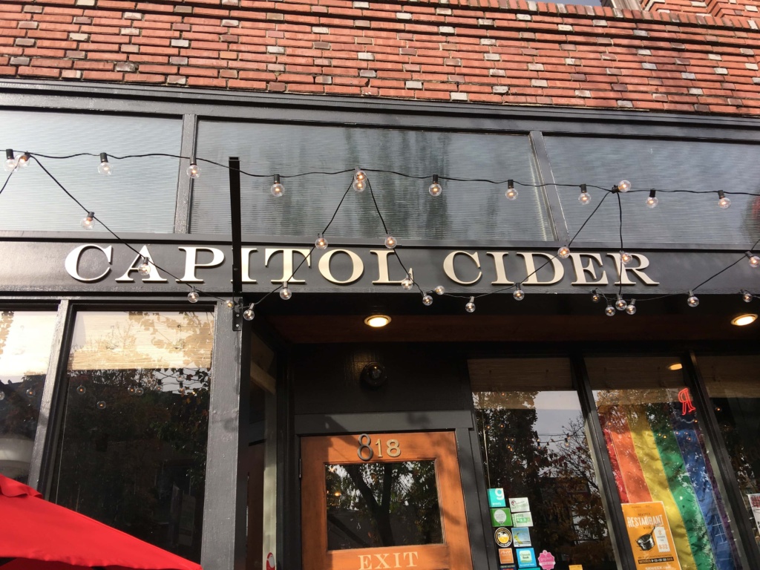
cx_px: 380
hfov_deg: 61.7
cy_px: 285
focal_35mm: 29
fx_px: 637
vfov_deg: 48.2
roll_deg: +6.5
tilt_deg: +29.5
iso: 25
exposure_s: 1/356
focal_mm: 4.15
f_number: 2.2
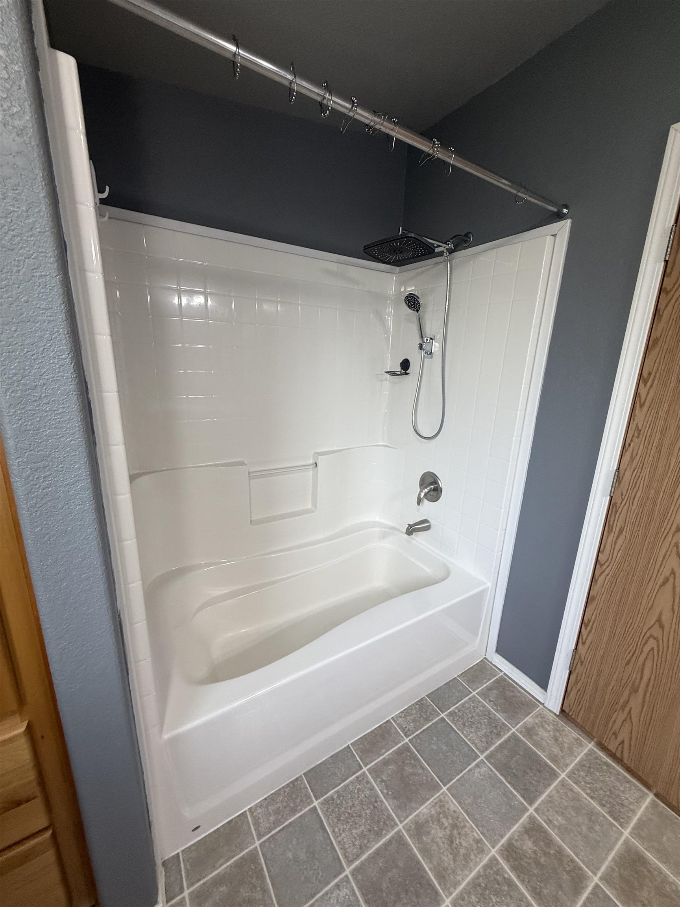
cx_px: 340
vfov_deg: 102.1
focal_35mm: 14
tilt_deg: -14.4
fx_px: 367
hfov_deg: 85.7
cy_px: 454
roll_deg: -2.0
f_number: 2.2
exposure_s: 1/120
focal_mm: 2.22
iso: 200
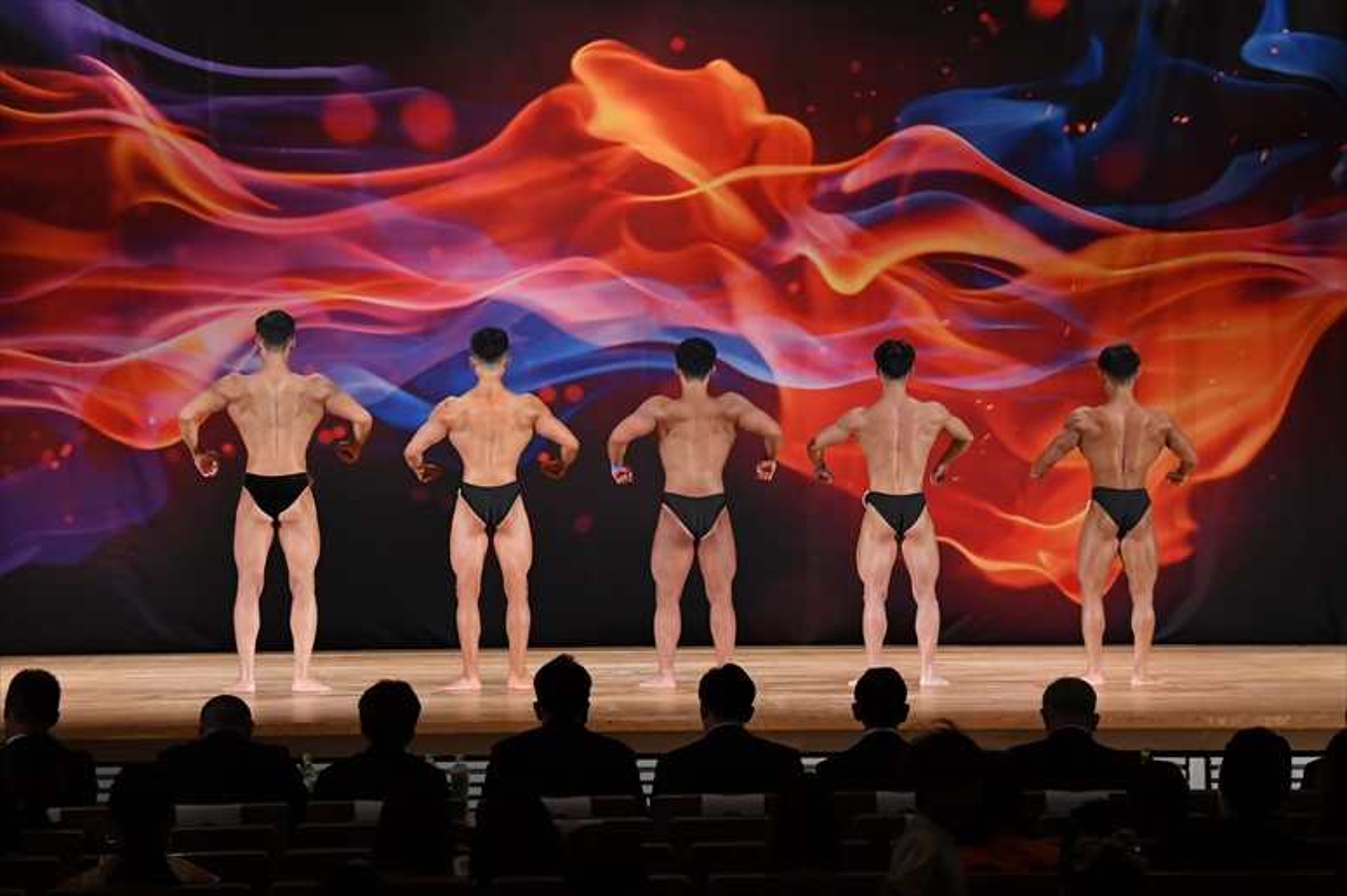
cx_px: 674
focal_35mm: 108
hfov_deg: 18.9
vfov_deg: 12.7
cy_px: 448
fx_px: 4039
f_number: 5.6
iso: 3200
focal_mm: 72
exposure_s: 1/400
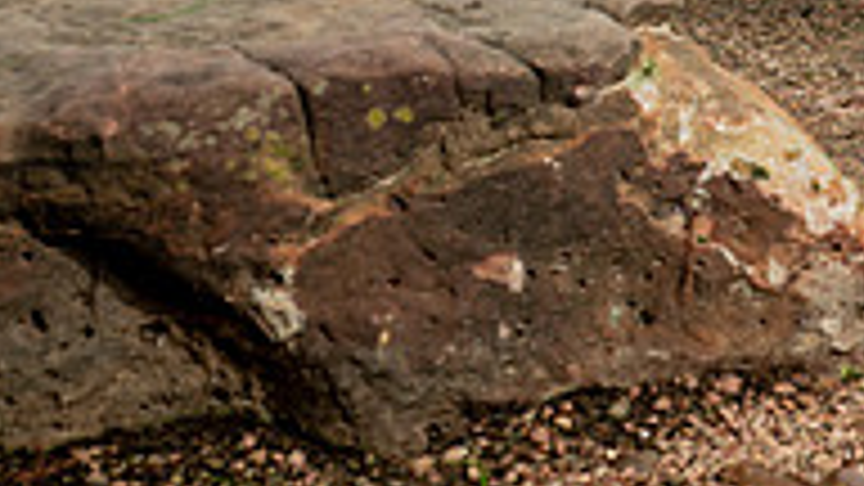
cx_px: 508
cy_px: -522
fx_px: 3711
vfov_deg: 7.2
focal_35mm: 162
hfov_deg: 13.3
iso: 100
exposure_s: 1/250
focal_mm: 66
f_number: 7.1
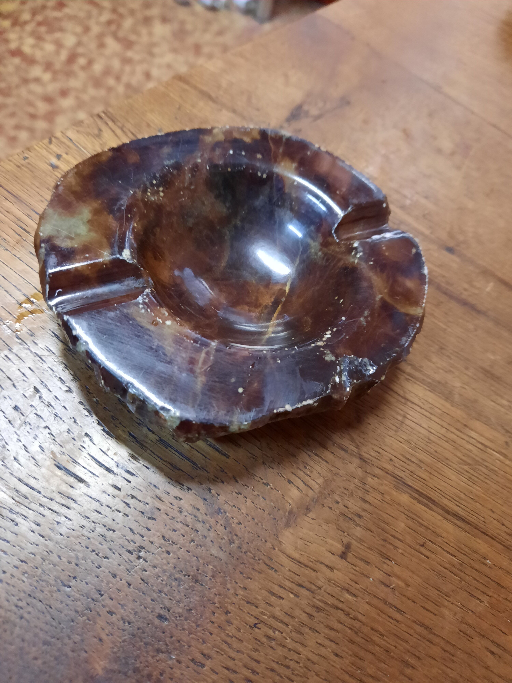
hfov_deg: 54.9
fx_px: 493
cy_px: 342
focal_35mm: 25
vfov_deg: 69.4
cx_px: 256
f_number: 2
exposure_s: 1/25
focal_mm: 4.6
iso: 500
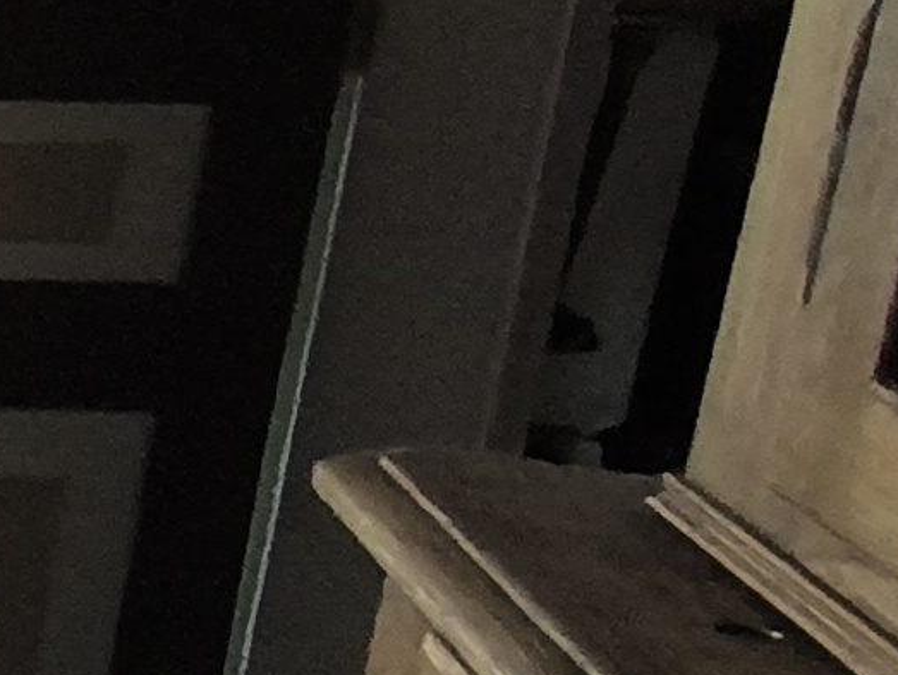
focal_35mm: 94
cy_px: -17
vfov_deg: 15.4
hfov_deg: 11.1
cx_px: -1877
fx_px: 2440
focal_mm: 1.65
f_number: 2.2
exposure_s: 1/100
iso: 100
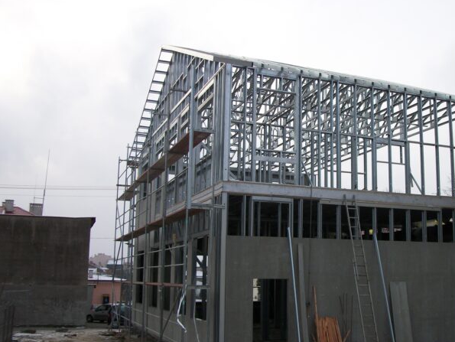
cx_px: 292
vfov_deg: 33.6
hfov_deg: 43.4
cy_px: 187
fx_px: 566
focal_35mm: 43
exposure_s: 1/500
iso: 80
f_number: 2.9
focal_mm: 5.7
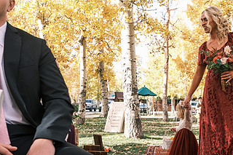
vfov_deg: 27.2
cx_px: 195
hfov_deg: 38.4
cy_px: 112
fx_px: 317
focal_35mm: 49
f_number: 4
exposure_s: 1/125
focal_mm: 18
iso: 160
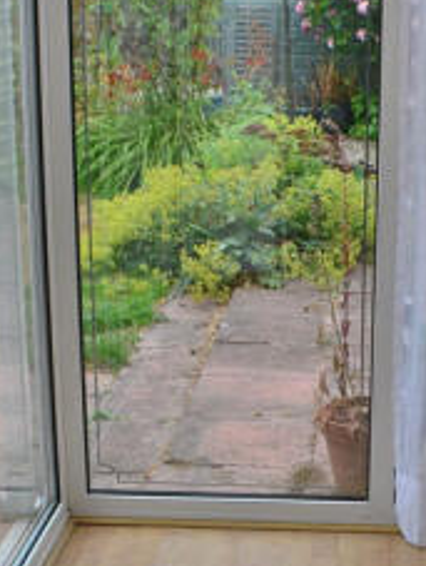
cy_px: 430
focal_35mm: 108
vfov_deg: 18.1
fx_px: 1767
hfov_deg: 13.7
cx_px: 350
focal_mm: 26
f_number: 10
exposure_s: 1/200
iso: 400
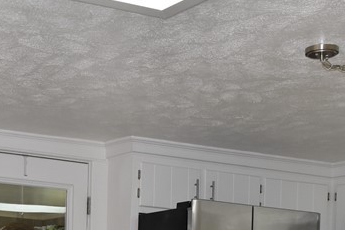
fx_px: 815
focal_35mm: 85
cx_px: 40
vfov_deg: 15.1
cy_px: 328
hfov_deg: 23.3
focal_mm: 18
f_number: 5
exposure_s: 1/100
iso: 800
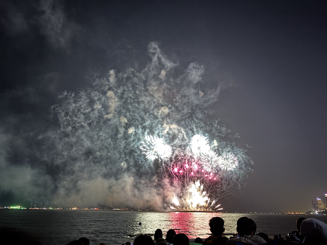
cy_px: 122
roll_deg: -1.2
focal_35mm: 26
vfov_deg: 53.1
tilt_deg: +20.4
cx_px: 164
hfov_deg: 67.3
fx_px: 246
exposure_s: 1/5
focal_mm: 5.96
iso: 1000
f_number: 1.6
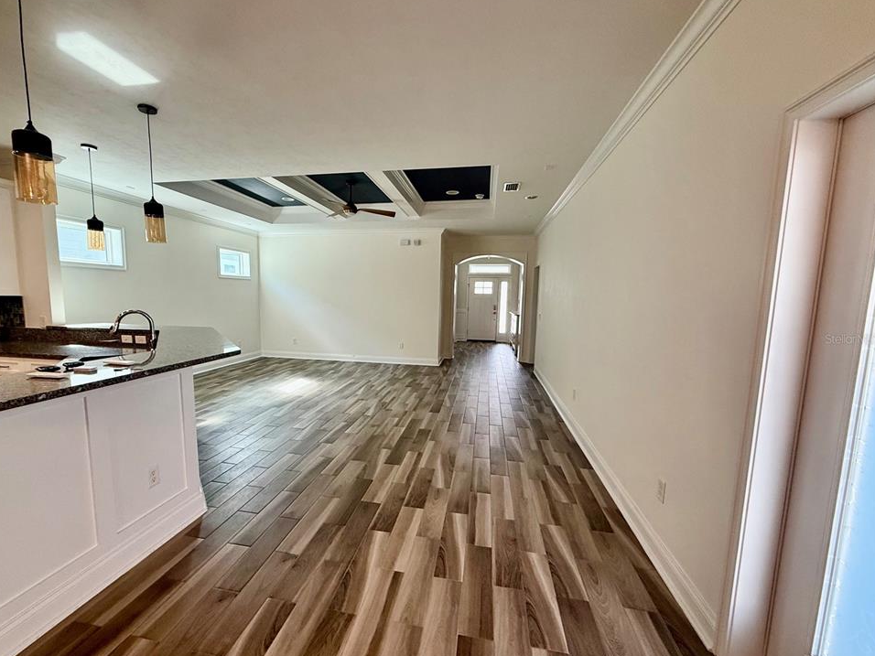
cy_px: 339
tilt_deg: -6.2
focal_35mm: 15
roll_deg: -0.6
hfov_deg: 98.1
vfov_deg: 81.7
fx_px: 379
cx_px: 412
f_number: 2.2
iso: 160
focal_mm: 2.22
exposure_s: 1/120
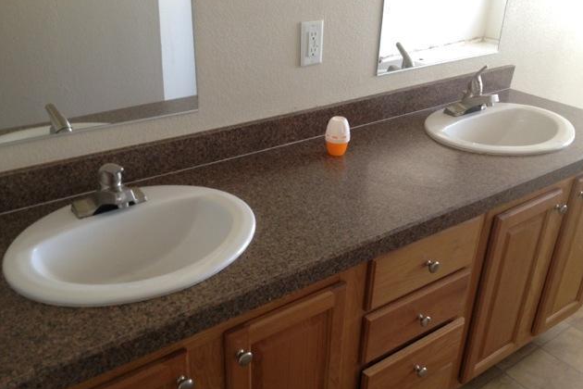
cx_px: 294
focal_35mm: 37
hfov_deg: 51.9
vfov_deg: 35.9
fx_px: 599
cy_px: 214
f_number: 2.4
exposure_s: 1/20
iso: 80
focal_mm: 4.28
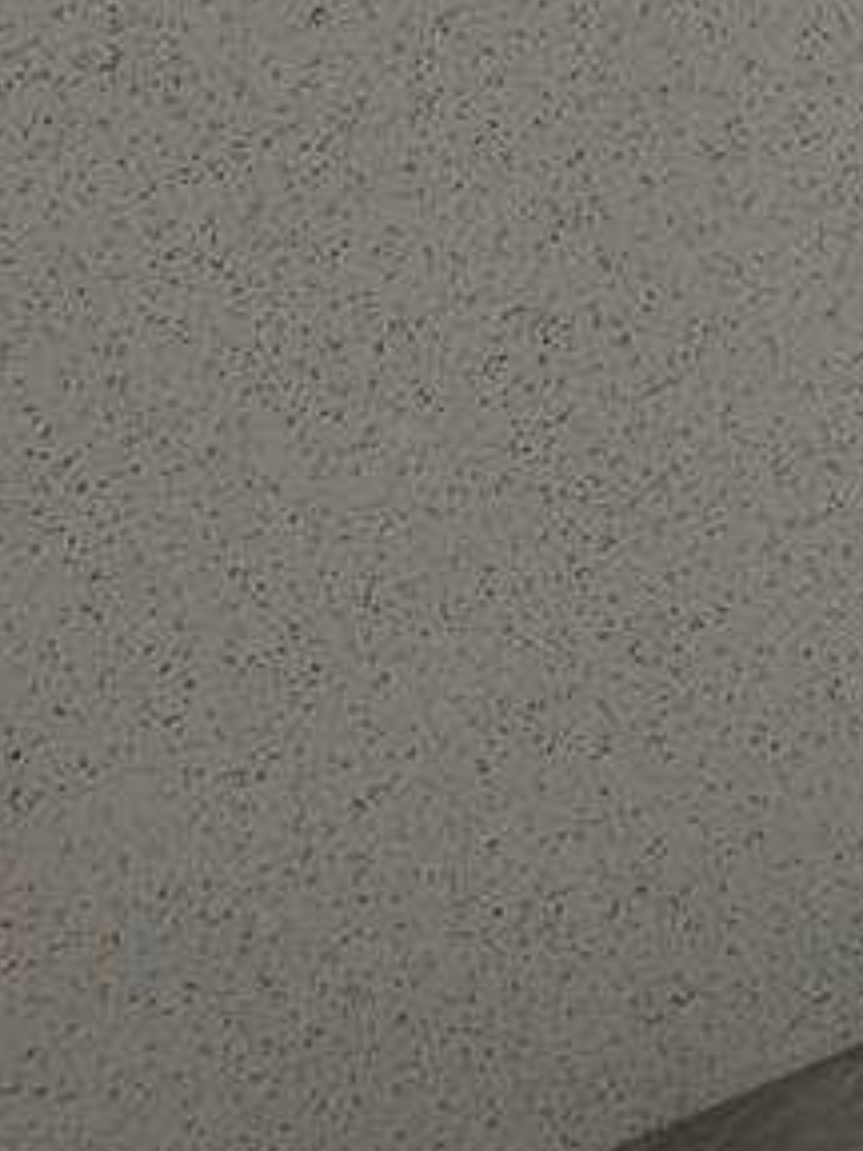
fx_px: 3324
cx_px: 867
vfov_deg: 15.3
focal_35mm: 100
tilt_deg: -12.6
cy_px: -1219
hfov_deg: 14.5
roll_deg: +1.7
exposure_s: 1/120
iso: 100
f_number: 1.78
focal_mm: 6.76
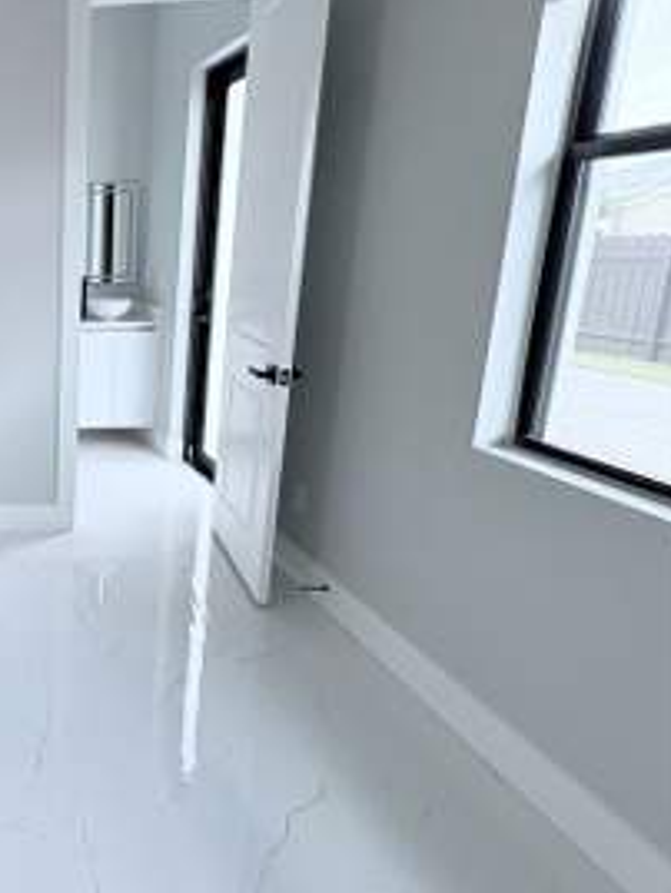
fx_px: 646
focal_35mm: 25
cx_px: -113
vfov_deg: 69.0
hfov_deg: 40.6
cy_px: 378
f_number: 2.2
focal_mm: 2.22
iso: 100
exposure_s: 1/99
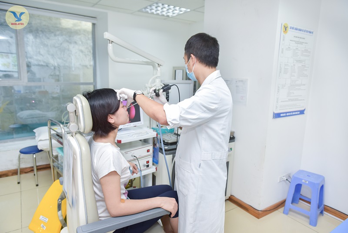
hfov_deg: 73.7
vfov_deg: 53.2
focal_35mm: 24
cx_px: 174
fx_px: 232
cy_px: 116
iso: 400
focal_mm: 24
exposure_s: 1/125
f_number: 4.5
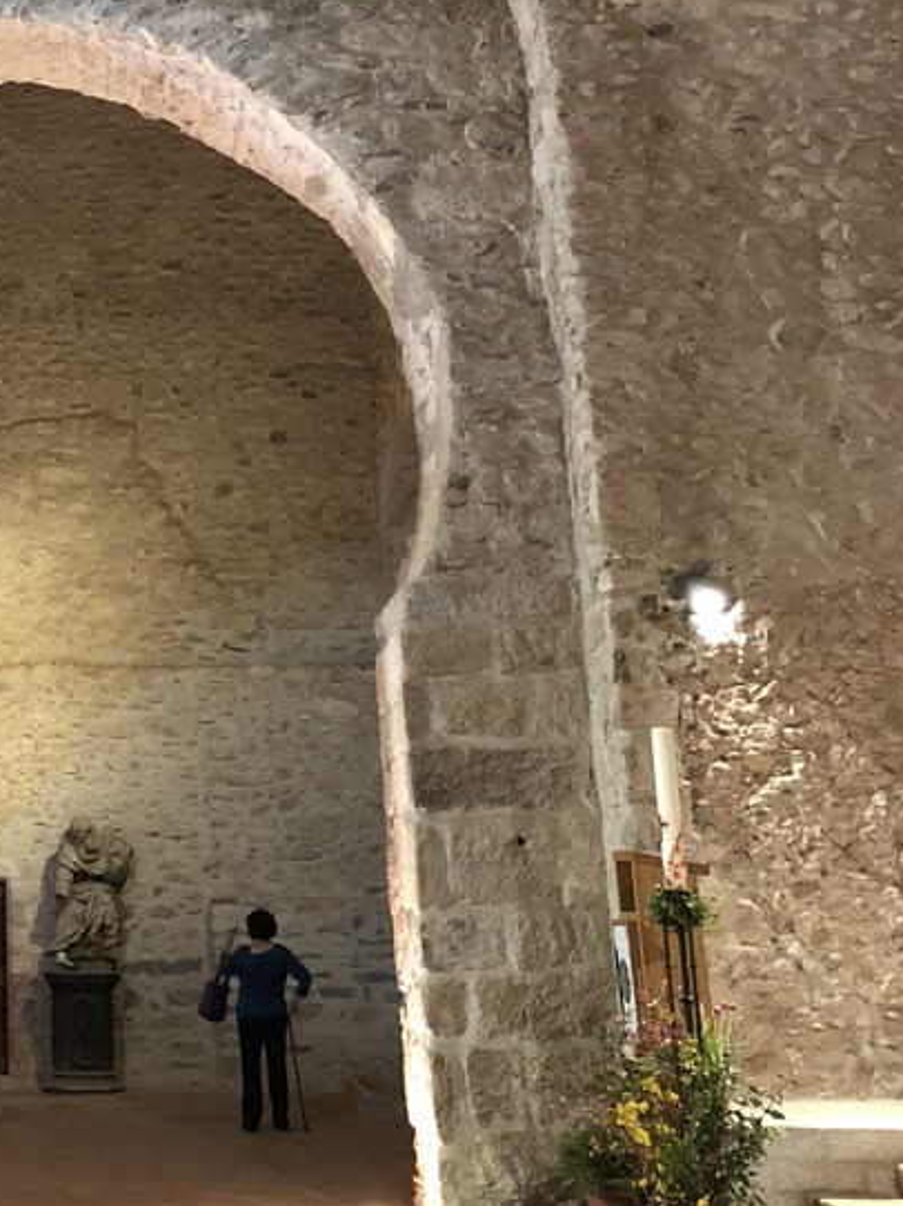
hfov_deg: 22.4
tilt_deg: +20.1
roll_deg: +0.4
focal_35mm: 62
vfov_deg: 29.9
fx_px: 2158
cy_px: 131
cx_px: -82
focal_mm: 4
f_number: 1.8
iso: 100
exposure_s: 1/4
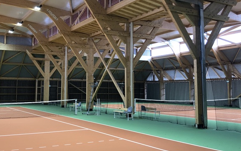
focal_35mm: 41
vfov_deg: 31.2
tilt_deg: +5.6
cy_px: 66
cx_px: 97
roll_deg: -0.1
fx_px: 269
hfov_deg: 47.9
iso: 50
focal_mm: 3.99
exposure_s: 1/17
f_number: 1.8
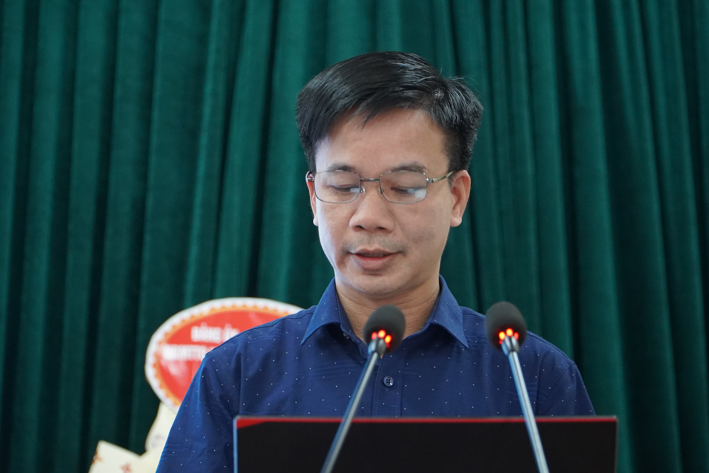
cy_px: 236
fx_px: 2265
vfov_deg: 11.9
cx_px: 354
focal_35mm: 115
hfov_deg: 17.8
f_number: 4
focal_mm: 77
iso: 4000
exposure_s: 1/160
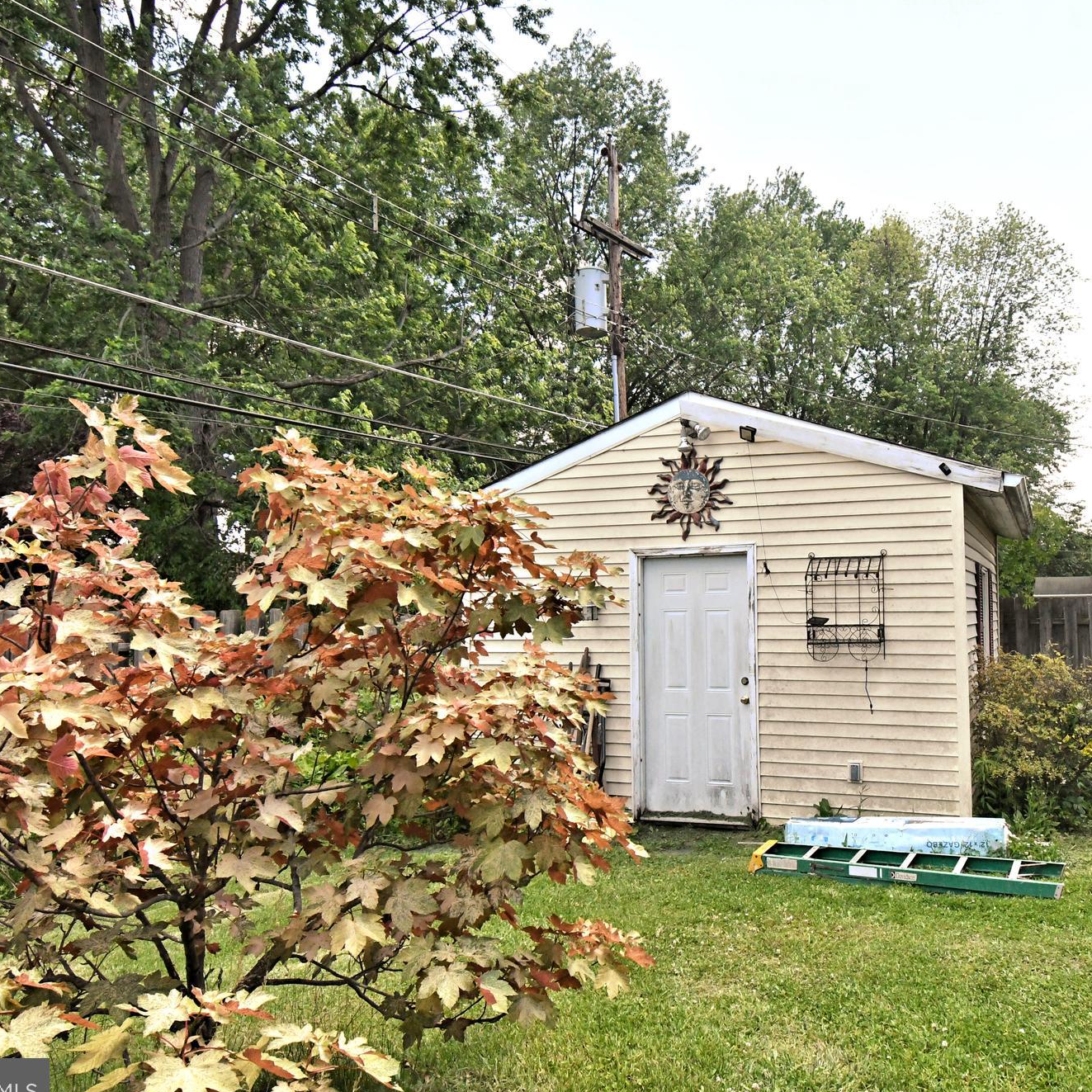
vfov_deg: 62.9
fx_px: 892
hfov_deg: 61.7
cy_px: 555
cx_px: 711
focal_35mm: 25
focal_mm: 13
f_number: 7.1
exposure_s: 1/2000
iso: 4000
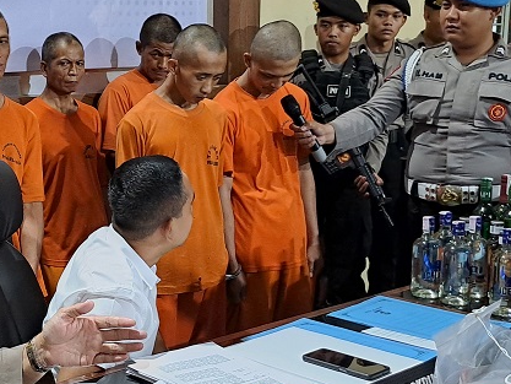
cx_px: 76
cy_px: 190
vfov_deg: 24.4
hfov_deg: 31.1
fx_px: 886
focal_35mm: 60
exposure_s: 1/33
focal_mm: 4.65
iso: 250
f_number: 1.8
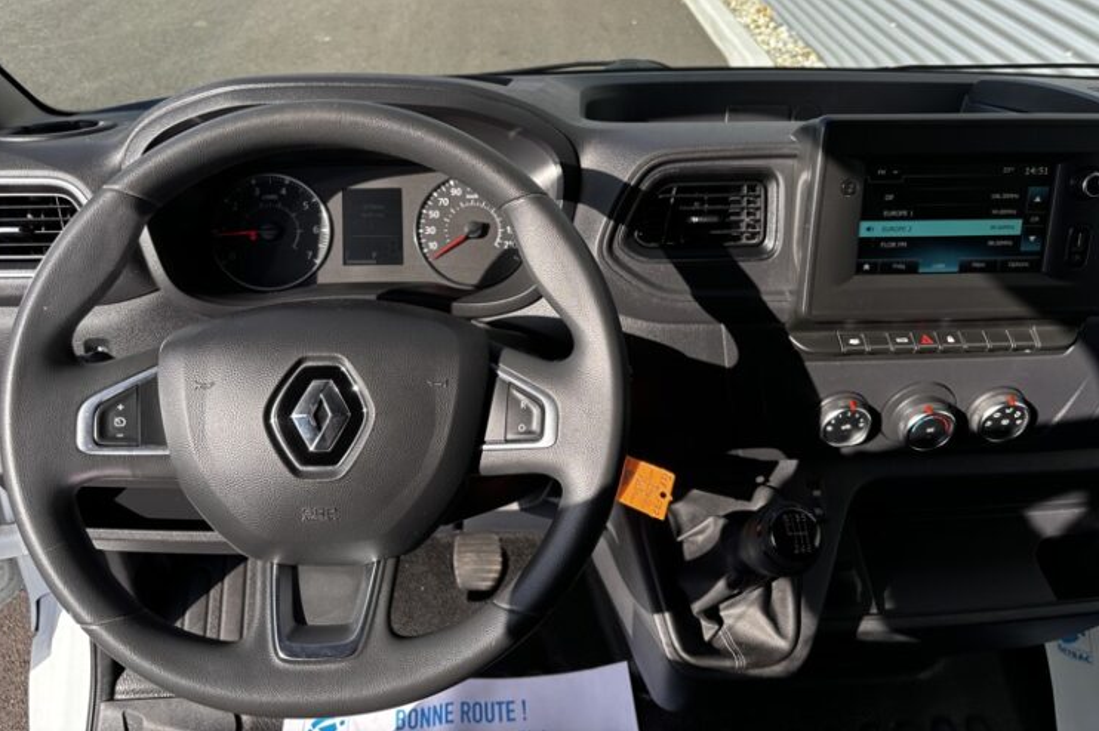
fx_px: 854
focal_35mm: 28
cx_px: 554
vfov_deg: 46.2
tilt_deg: -34.5
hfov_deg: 65.5
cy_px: 306
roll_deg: -2.3
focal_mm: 5.96
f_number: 1.6
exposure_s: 1/654
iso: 50
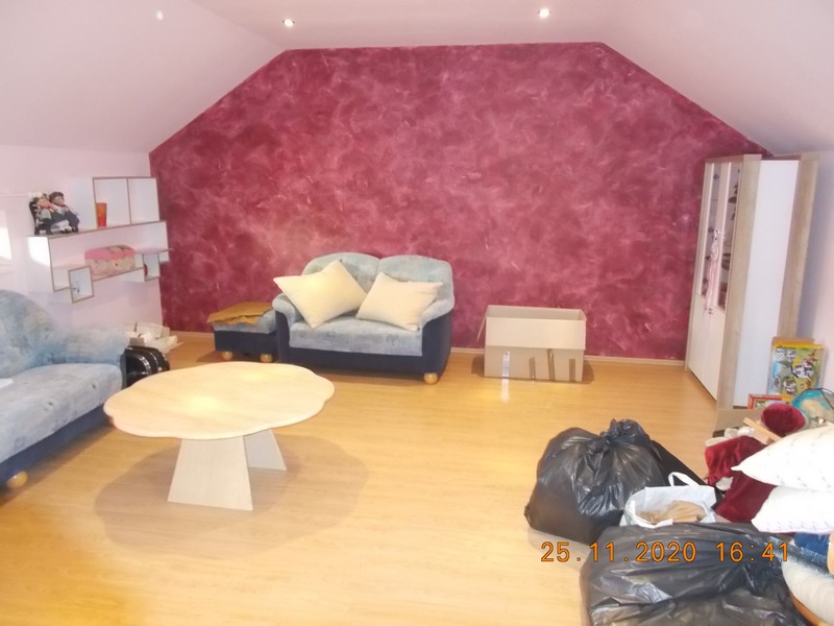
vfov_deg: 53.1
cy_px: 313
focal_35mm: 26
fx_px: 626
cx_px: 417
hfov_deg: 67.3
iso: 560
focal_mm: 4.6
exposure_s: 1/25
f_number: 3.2
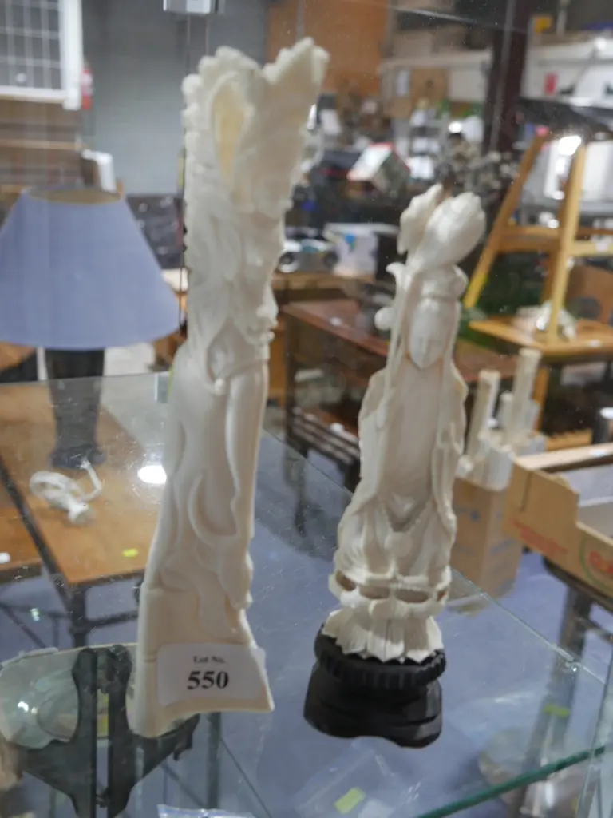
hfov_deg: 39.7
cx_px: 306
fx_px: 850
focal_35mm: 36
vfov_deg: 51.4
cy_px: 409
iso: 500
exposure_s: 1/60
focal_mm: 18
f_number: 4
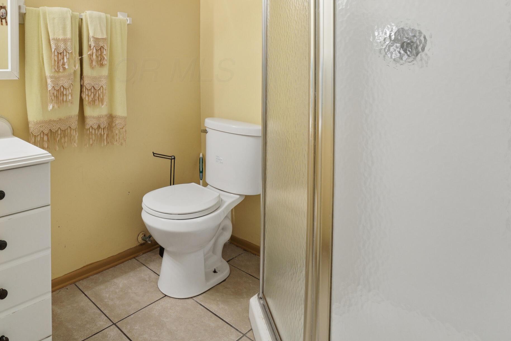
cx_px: 151
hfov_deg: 72.6
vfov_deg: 51.8
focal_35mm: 23
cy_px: 70
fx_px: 327
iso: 640
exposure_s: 1/20
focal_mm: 14
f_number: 8
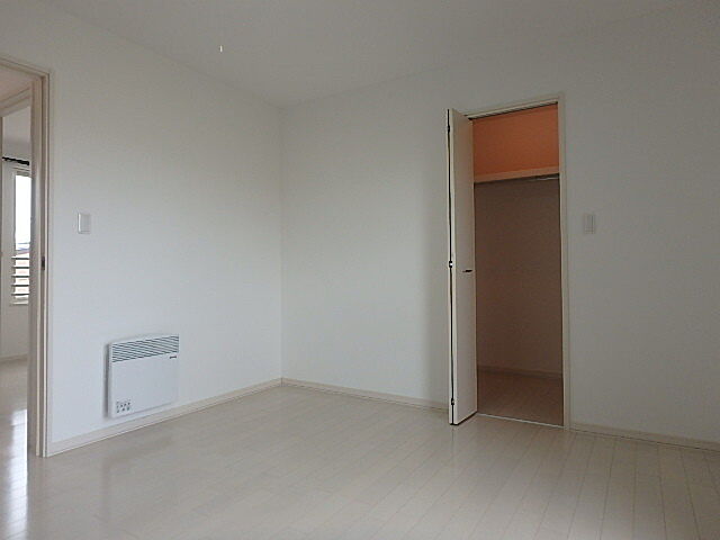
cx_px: 360
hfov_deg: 79.0
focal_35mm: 21
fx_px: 437
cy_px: 270
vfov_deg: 63.4
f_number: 3.5
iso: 125
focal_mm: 3.7
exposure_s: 1/80
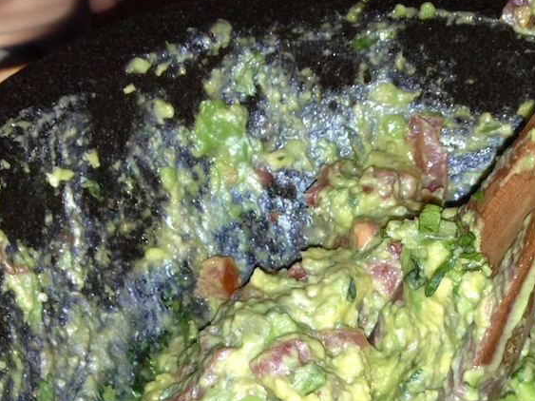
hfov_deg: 25.8
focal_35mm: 75
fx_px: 1159
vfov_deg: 19.3
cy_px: 351
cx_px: 378
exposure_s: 1/29
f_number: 2.4
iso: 50
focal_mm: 4.13
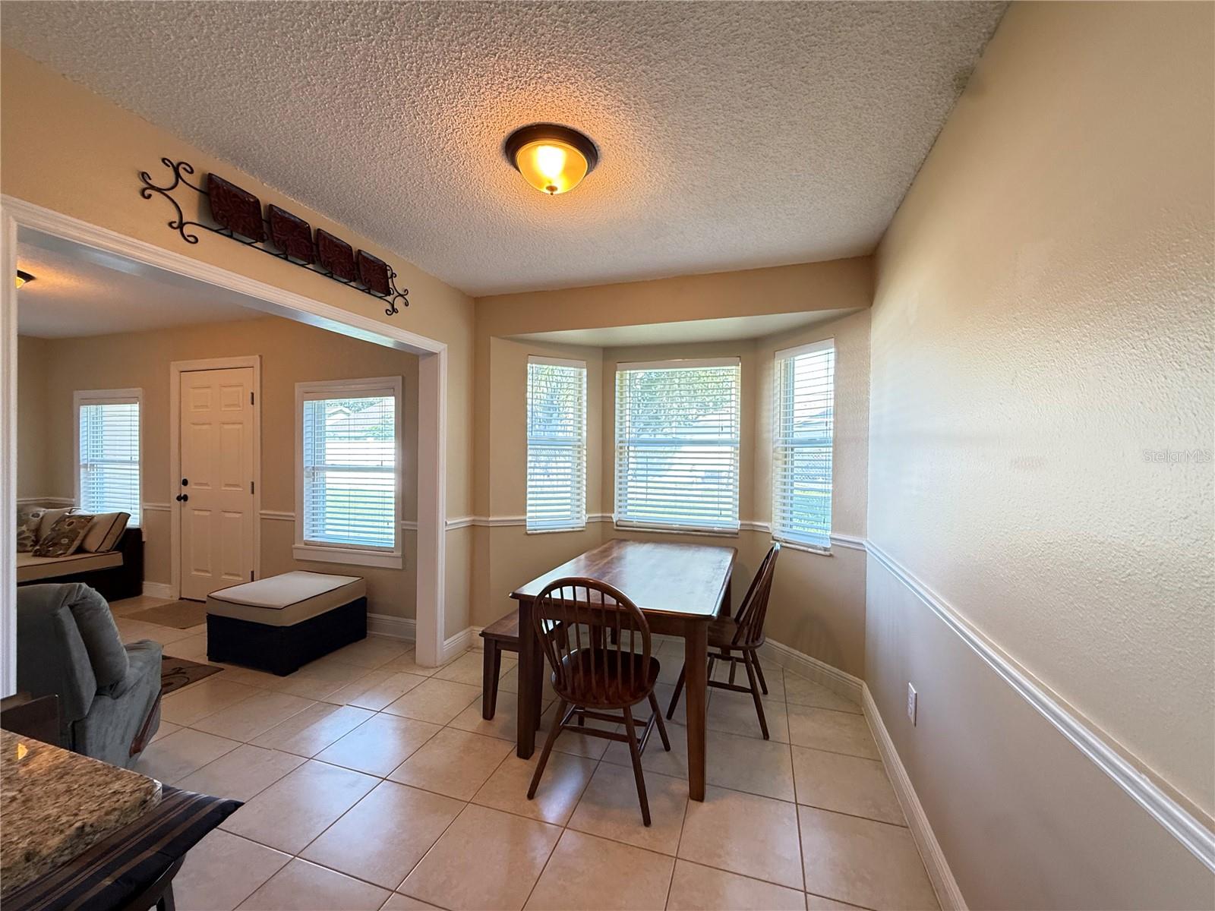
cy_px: 456
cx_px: 608
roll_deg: -1.2
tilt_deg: -0.3
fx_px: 491
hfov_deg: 102.1
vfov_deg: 85.7
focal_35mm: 14
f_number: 2.2
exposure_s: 1/120
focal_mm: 2.22
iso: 500
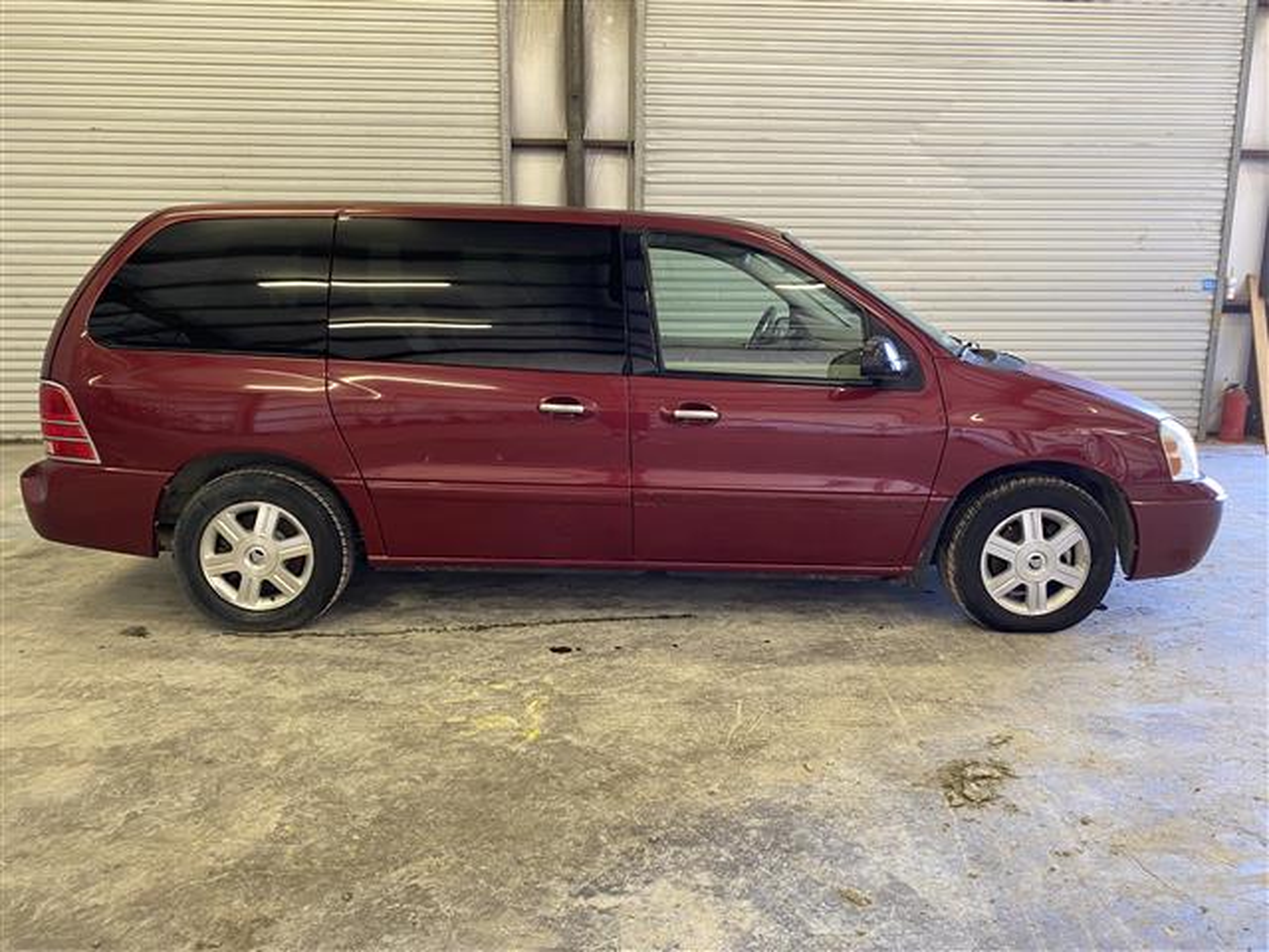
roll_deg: +0.3
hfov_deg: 67.3
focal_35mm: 26
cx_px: 634
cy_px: 476
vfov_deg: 53.1
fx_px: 953
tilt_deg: -10.1
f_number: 1.8
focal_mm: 4.25
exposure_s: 1/60
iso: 160
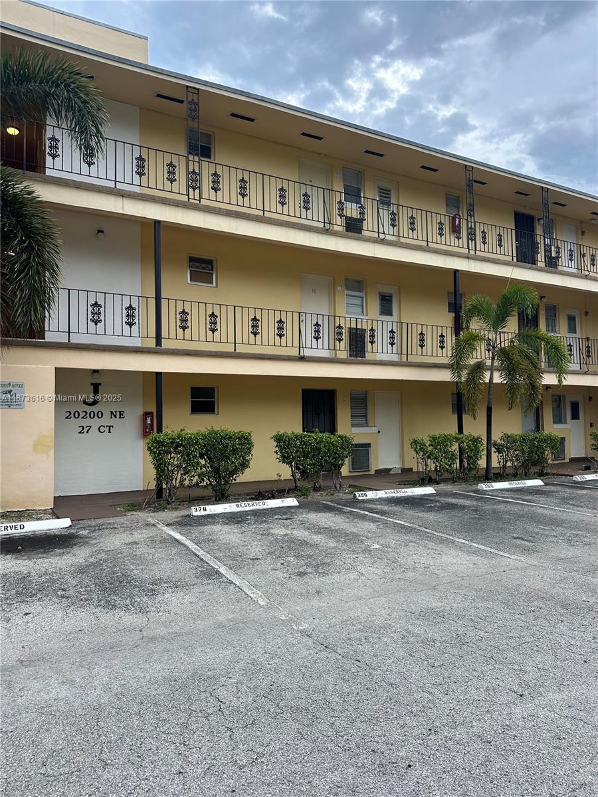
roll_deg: -1.6
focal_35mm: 24
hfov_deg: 56.8
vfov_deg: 71.6
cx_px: 299
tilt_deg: +4.3
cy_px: 398
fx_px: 553
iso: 80
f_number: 1.78
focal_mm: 6.86
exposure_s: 1/1453
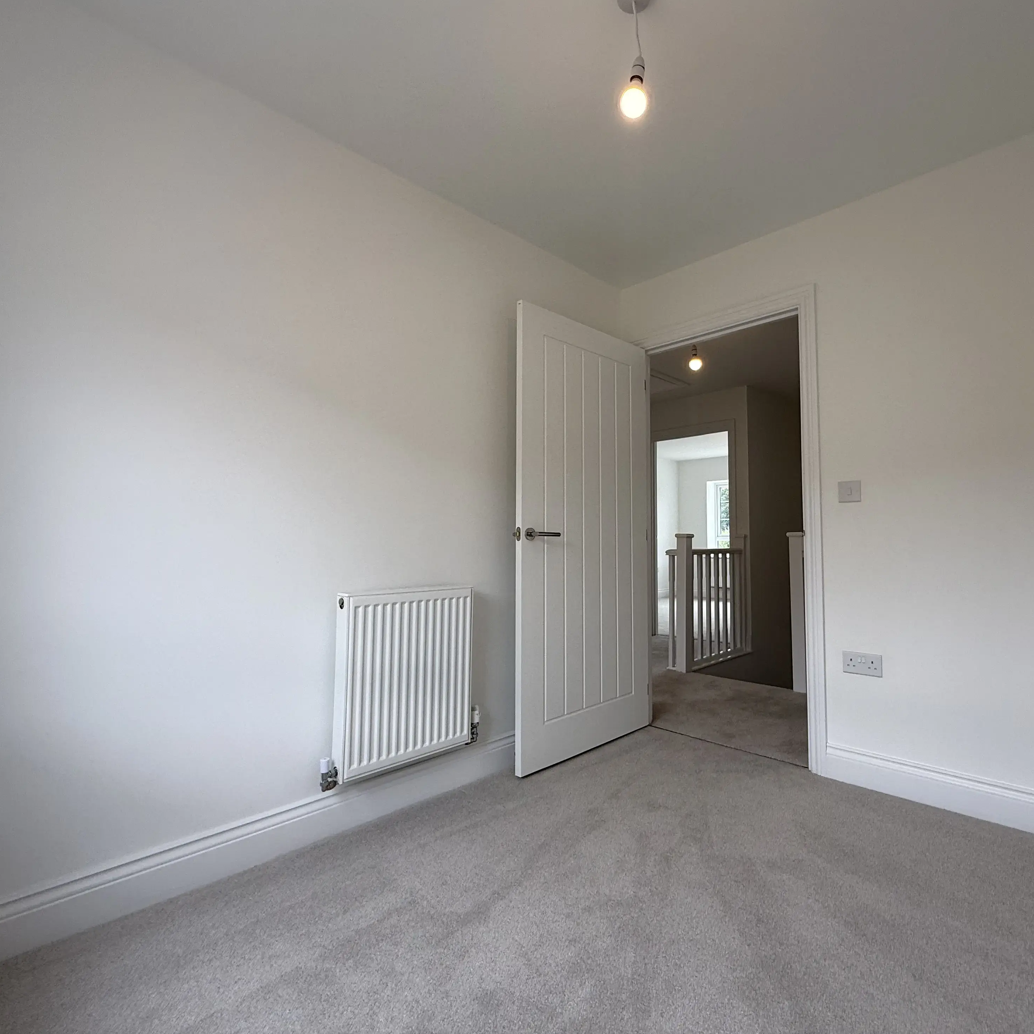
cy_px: 504
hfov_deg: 83.4
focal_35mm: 17
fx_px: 575
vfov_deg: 84.0
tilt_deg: +2.7
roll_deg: -0.7
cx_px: 596
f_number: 2.2
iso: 50
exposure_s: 1/121
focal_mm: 2.22
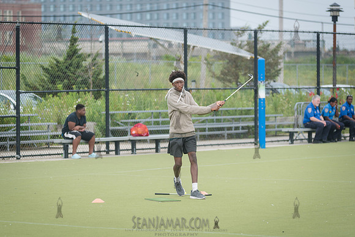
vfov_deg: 7.9
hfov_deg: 11.8
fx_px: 1713
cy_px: 113
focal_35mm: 174
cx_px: 157
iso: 250
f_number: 4
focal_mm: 155
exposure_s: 1/1250
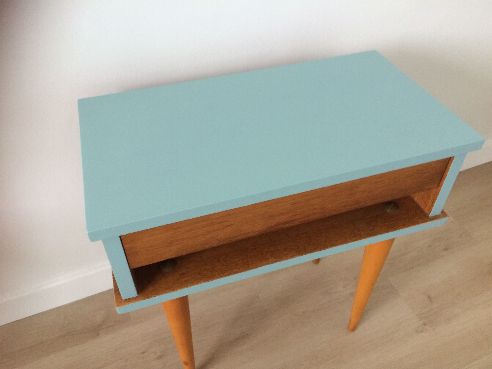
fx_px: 412
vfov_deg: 48.2
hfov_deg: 61.7
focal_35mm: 29
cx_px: 246
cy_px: 184
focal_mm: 4.15
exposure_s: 1/33
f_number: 2.2
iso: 200
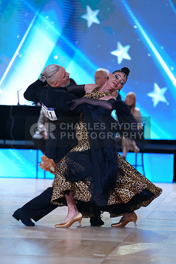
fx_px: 1048
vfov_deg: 14.3
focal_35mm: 143
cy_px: 132
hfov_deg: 9.6
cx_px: 88
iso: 800
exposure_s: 1/500
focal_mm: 143
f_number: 2.8
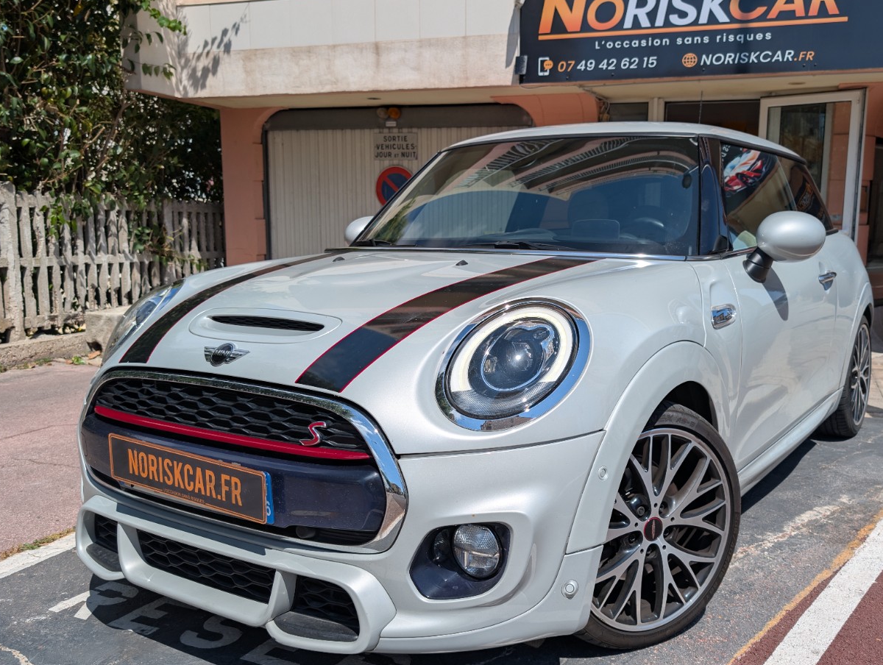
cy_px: 367
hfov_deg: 56.6
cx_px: 495
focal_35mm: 32
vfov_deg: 44.2
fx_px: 818
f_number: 1.68
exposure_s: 1/2618
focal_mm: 6.9
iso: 26
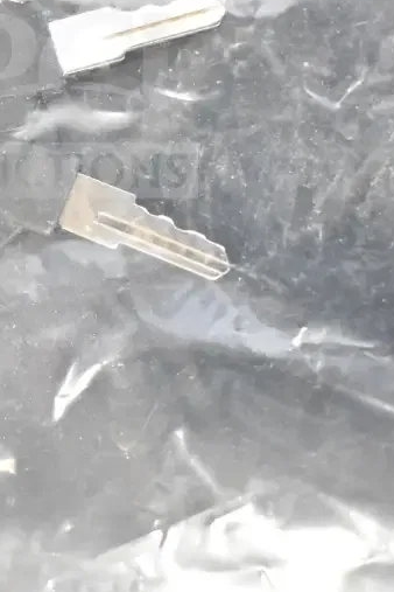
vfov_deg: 23.8
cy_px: 105
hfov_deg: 16.1
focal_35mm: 84
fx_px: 1377
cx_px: 66
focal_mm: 31
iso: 10000
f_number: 4.2
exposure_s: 1/50
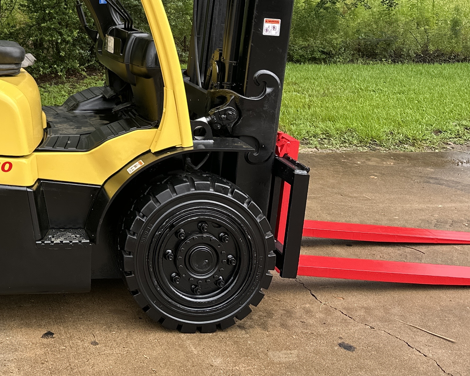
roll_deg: -0.3
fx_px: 737
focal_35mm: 53
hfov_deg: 33.0
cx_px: 22
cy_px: 2
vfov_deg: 27.1
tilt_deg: -3.9
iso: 80
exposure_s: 1/295
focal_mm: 6.86
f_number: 1.78
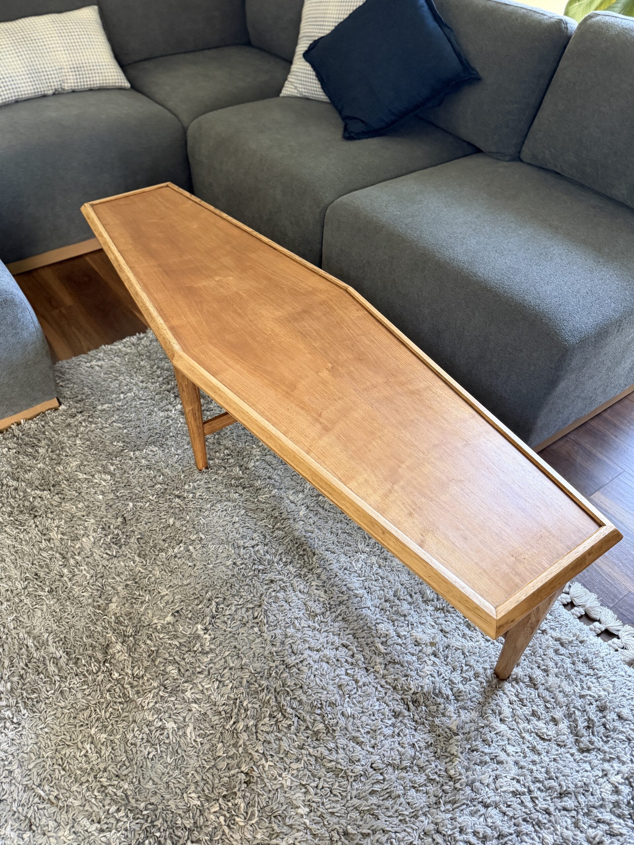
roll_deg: -1.4
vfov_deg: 71.6
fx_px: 586
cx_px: 317
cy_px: 422
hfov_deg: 56.8
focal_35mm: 24
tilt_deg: -44.7
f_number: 1.78
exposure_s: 1/60
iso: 640
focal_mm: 6.76
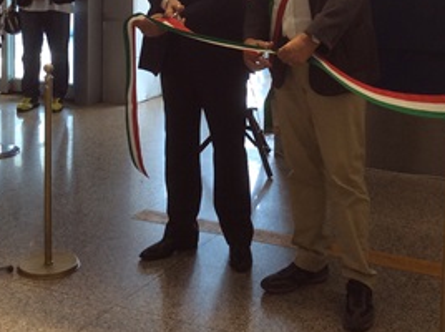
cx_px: 269
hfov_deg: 28.9
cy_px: 1
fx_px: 860
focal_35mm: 67
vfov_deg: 21.1
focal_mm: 3.3
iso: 32
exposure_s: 1/24
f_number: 2.4
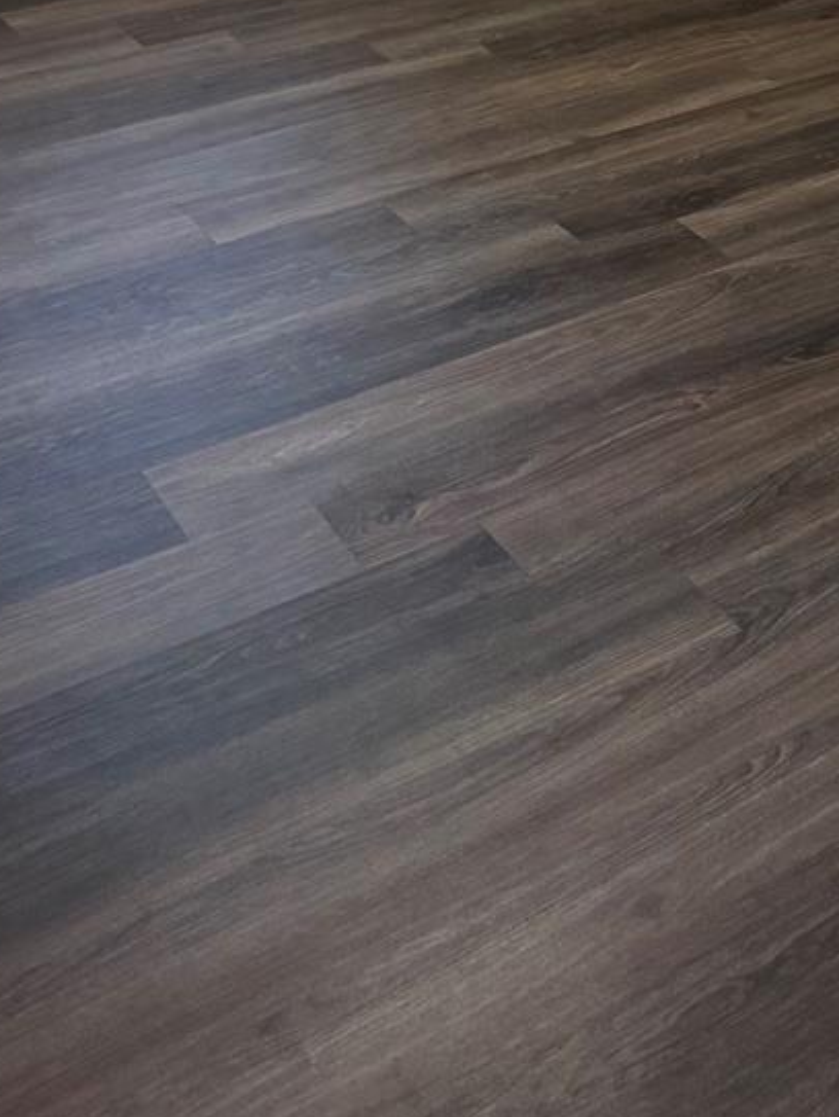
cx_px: 434
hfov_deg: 27.6
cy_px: -105
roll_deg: -1.8
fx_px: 1711
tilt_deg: -20.1
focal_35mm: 53
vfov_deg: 32.0
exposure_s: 1/60
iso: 500
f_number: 1.78
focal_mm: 6.76
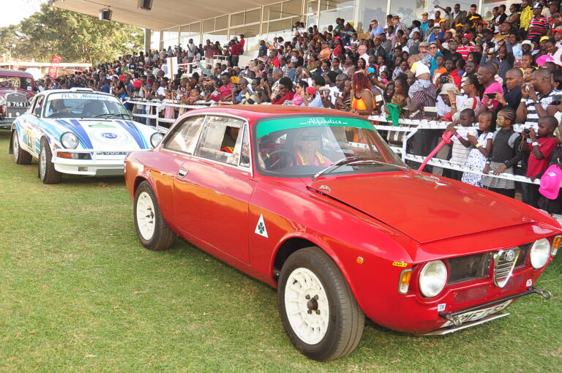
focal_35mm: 38
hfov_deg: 51.3
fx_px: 585
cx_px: 281
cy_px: 186
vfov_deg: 35.4
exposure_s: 1/200
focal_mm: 25
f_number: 7.1
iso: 400
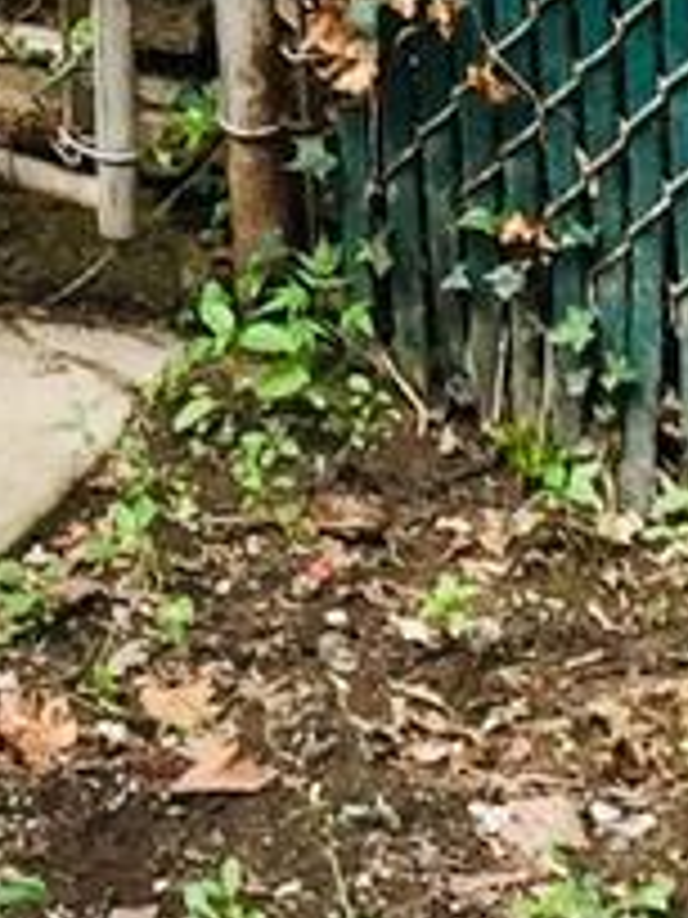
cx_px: 117
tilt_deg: -10.3
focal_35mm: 218
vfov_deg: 8.4
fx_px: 5777
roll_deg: +1.6
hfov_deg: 6.8
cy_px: -1206
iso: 50
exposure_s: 1/120
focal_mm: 4.15
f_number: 2.2
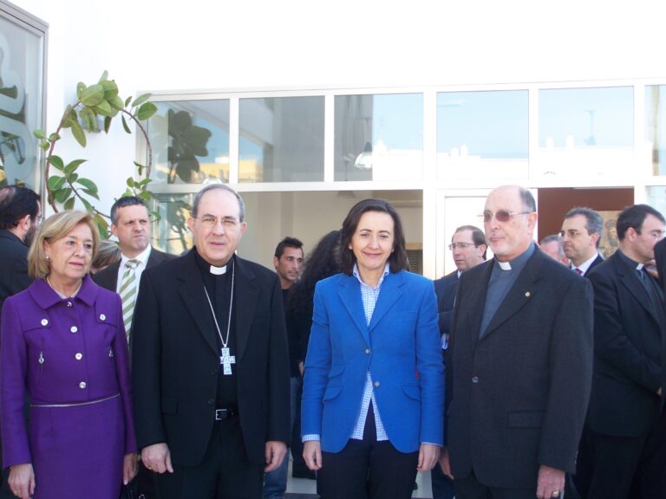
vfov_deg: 23.7
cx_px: 333
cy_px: 250
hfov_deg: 31.2
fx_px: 1193
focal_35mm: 62
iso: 64
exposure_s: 1/80
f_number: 3.2
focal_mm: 10.3
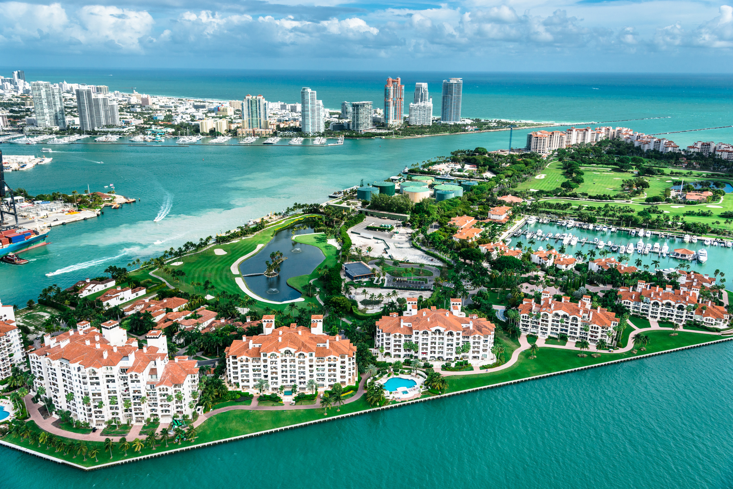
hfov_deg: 65.5
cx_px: 366
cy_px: 244
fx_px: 570
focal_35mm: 28
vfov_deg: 46.4
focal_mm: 28
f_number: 5.6
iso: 320
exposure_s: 1/1600
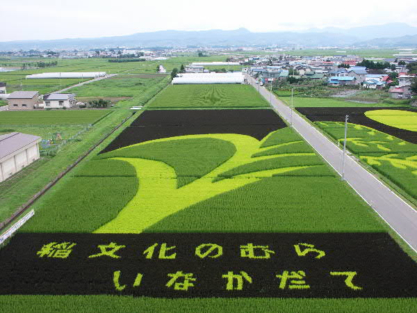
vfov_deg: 41.8
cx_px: 208
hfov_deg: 54.0
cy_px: 156
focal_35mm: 34
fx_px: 410
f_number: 4
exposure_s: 1/350
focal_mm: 8.93
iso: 100
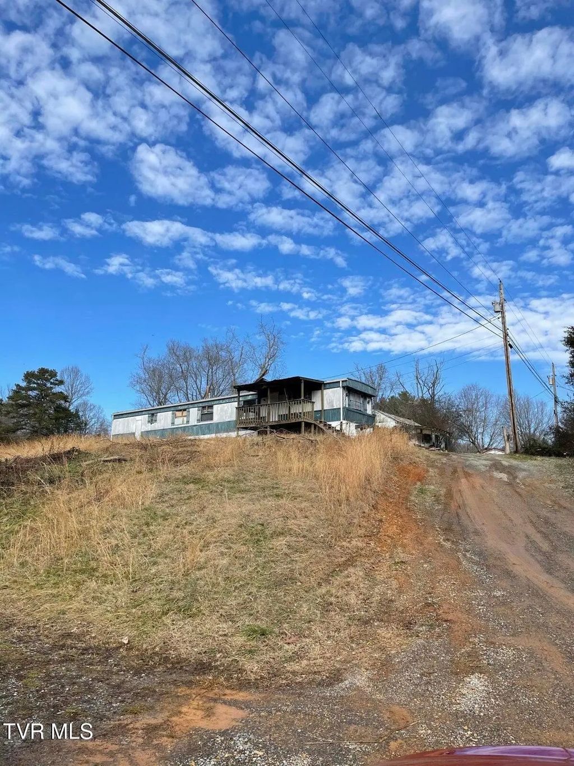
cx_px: 287
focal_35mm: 26
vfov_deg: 67.3
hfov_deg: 53.1
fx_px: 575
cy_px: 383
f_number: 1.6
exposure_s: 1/2618
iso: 32
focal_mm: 4.2
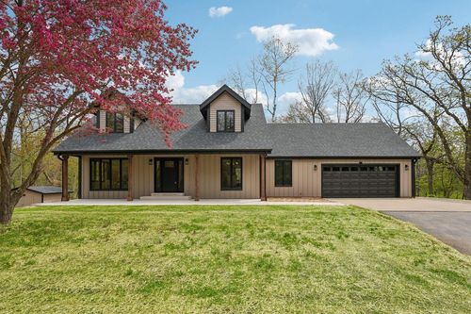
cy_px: 157
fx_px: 229
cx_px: 236
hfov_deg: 91.6
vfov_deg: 68.8
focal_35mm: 18
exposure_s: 1/400
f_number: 5.6
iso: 100
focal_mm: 17.5
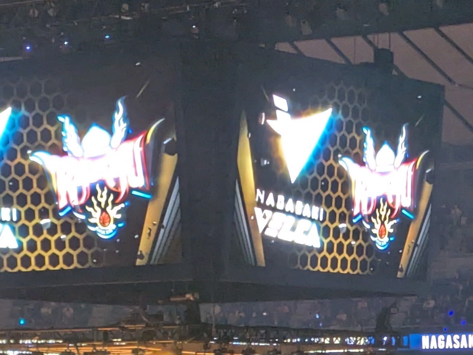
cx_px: 162
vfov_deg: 8.5
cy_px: 473
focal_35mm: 172
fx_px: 2351
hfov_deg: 11.5
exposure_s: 1/50
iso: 177
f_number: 1.89
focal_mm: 5.43
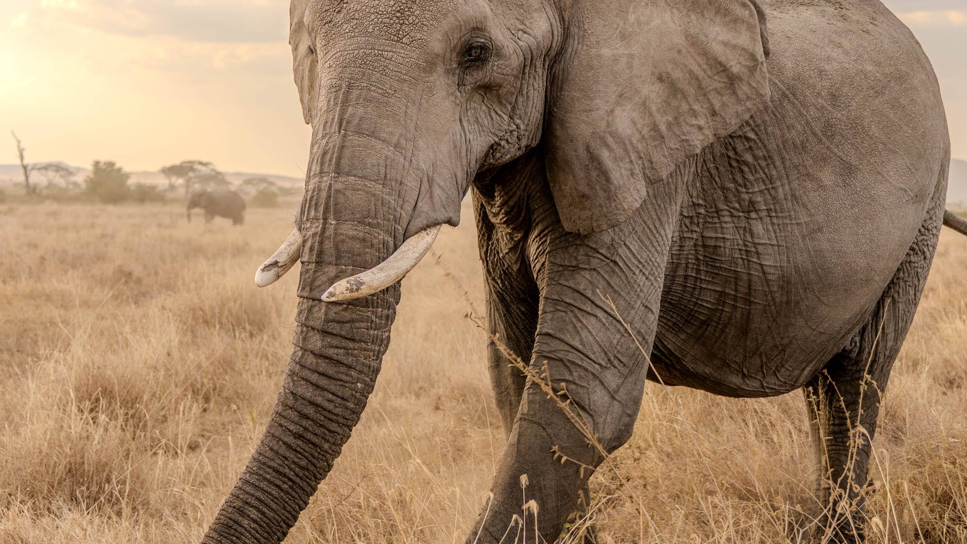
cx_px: 675
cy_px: 123
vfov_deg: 14.5
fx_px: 2128
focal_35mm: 83
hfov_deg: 25.4
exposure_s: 1/250
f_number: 2.8
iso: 100
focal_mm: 32
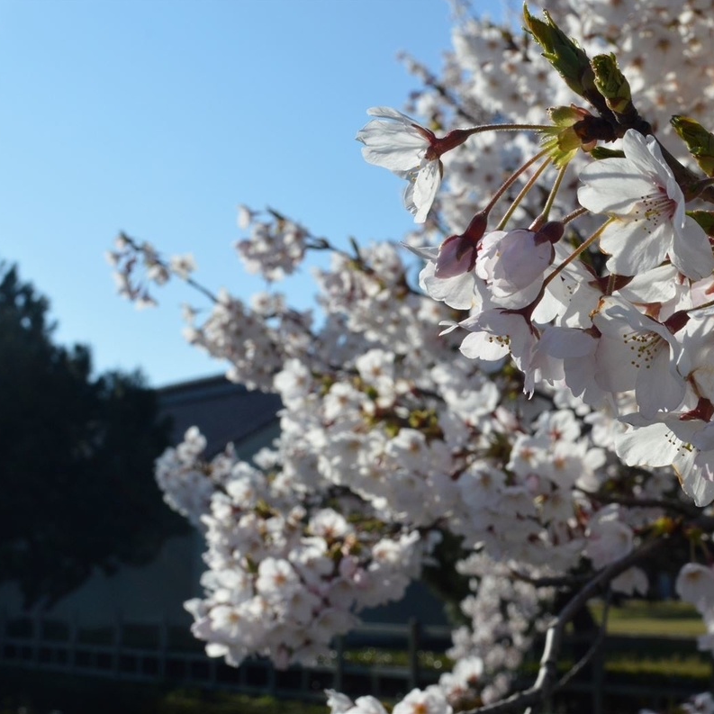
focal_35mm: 54
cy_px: 356
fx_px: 1260
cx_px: 530
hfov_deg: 31.1
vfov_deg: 31.6
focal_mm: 28
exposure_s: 1/500
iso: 400
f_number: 11
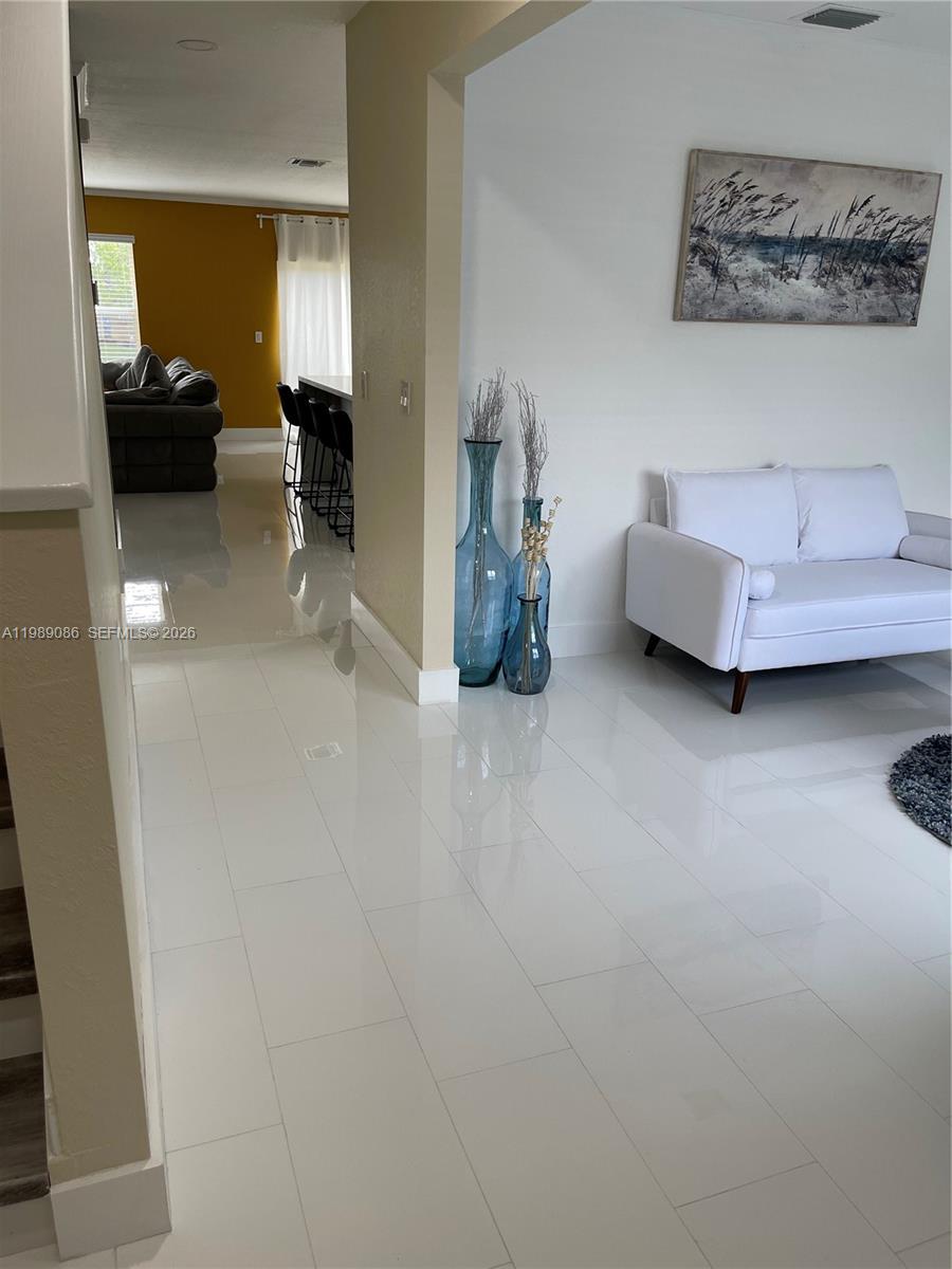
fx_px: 953
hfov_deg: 53.1
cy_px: 634
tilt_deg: -17.8
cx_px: 476
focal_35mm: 26
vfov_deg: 67.3
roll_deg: -2.8
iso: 80
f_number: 1.6
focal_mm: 5.1
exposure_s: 1/120
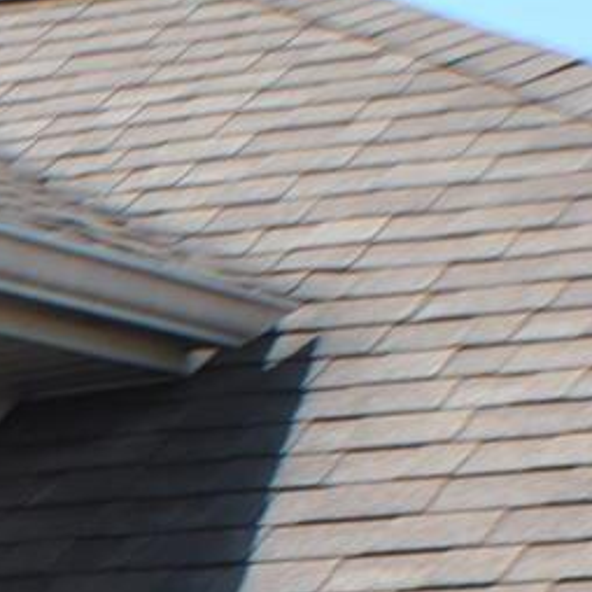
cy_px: 1249
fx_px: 6017
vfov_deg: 5.5
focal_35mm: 311
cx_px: -1622
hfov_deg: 5.1
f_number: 6.3
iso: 100
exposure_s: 1/160
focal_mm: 32
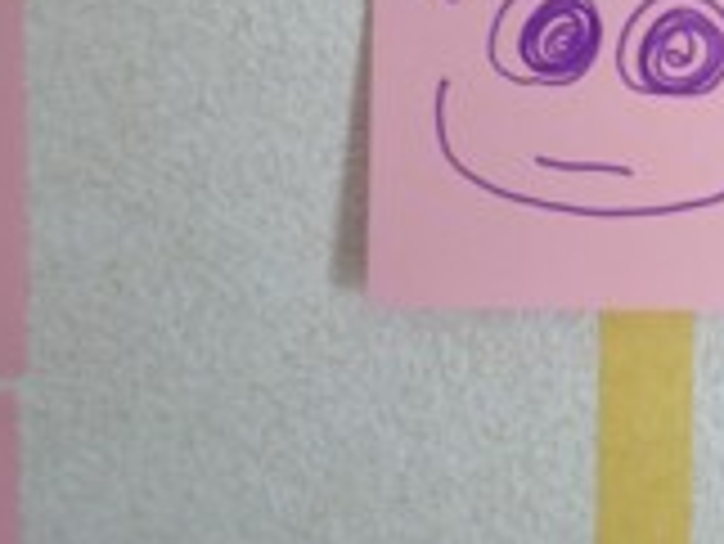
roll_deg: -1.3
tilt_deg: -4.7
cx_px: 481
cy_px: -166
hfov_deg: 24.0
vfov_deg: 17.1
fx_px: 1695
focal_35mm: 81
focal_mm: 4.15
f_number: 2.2
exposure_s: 1/120
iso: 50
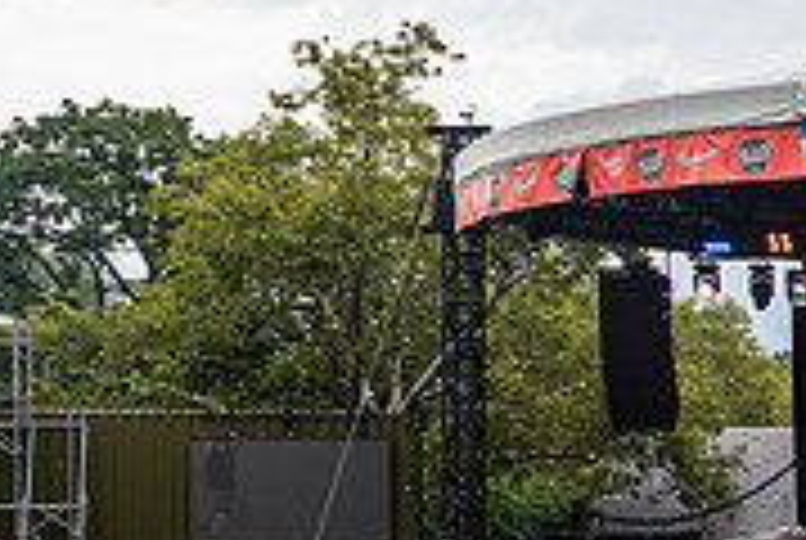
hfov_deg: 22.7
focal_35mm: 78
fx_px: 1749
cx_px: 1090
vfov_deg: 17.4
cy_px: 452
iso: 1000
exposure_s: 1/500
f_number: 5
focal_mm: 24
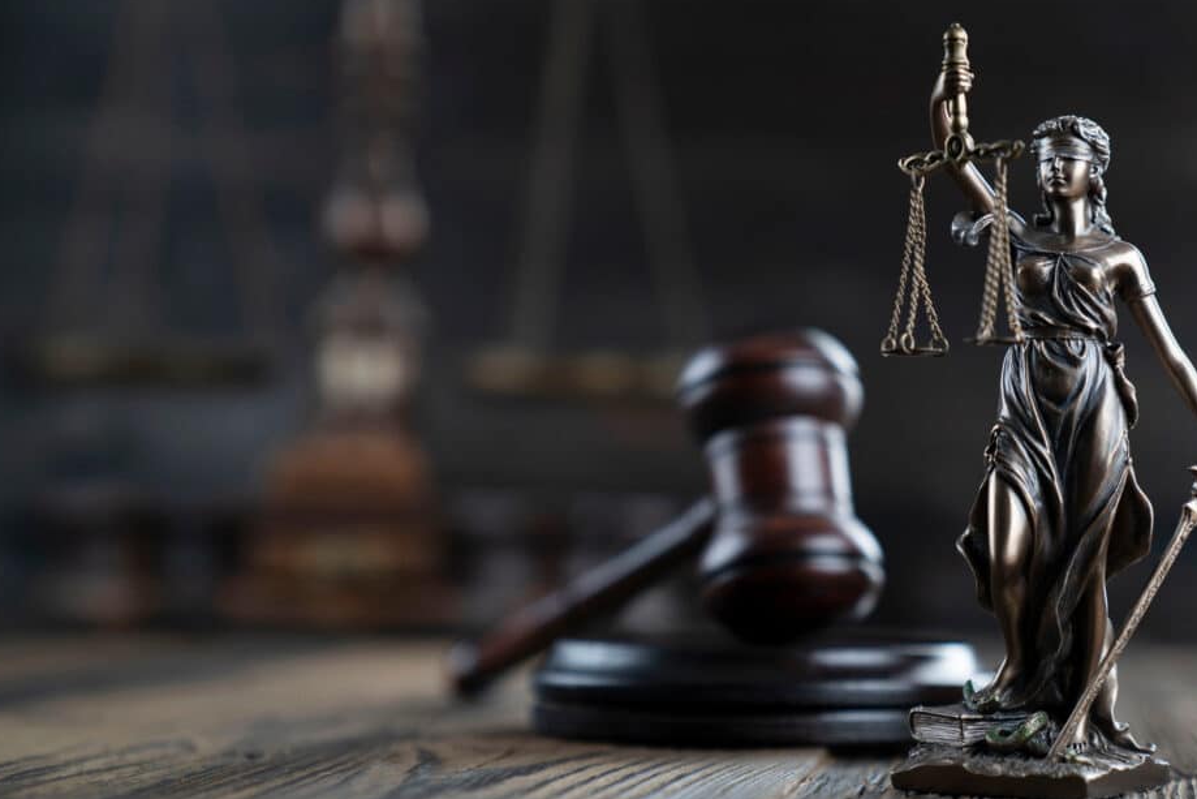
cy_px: 396
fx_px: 2594
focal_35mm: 78
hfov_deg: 26.0
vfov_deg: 17.5
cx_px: 650
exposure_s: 1/200
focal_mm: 70
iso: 200
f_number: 2.8
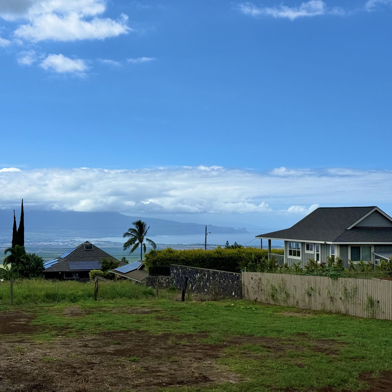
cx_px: 194
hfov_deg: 30.0
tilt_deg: +2.0
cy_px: 196
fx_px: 730
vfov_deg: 30.0
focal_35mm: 57
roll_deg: +0.0
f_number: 1.78
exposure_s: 1/9901
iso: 64
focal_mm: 6.76
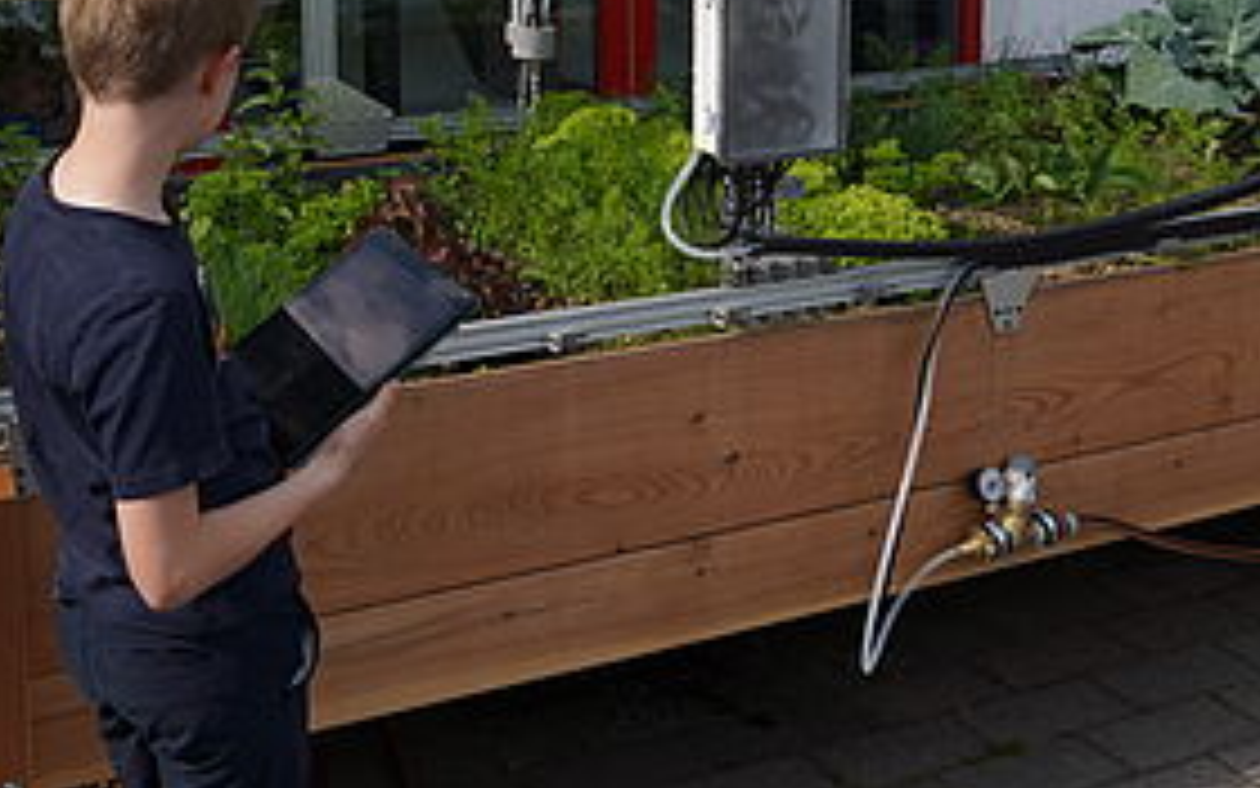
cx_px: 549
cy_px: 171
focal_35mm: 59
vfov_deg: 21.7
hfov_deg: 34.5
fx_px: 2026
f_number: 6.3
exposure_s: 1/400
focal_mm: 24
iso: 100
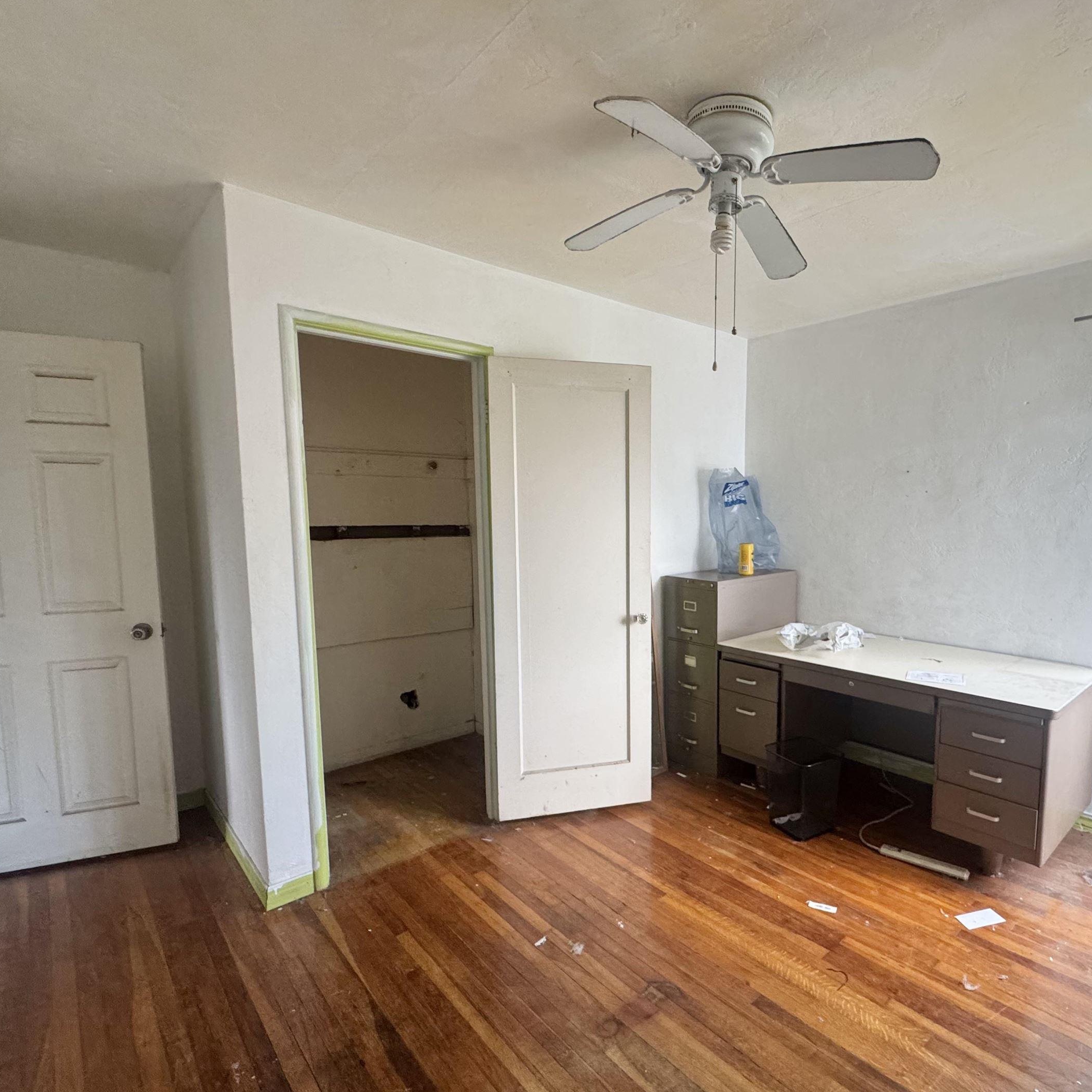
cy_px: 574
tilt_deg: -6.8
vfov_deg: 80.7
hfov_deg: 79.8
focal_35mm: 18
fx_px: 642
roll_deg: -0.5
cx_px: 656
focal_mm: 2.22
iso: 250
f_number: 2.2
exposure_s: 1/99
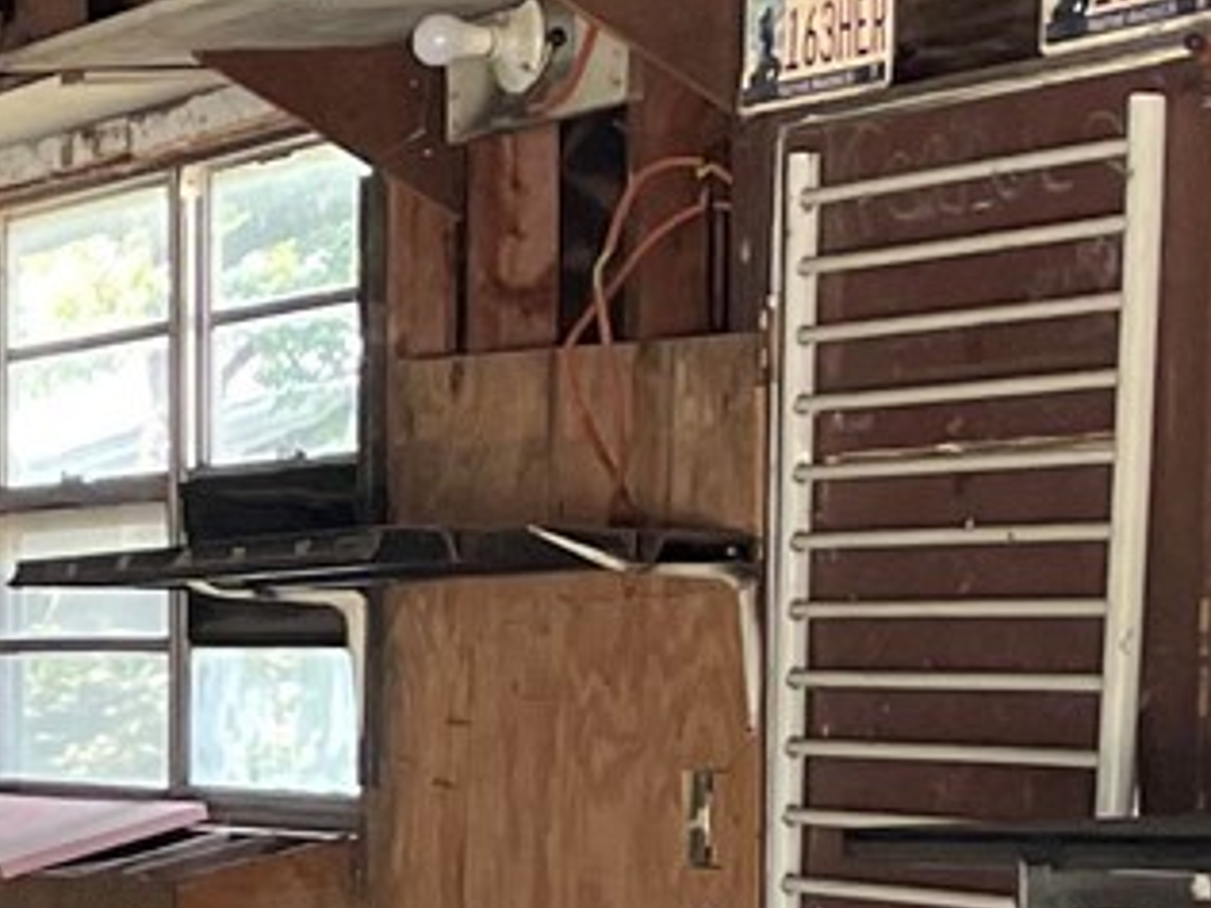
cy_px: 931
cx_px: -1901
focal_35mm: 158
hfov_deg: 10.4
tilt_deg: -1.7
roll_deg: +1.2
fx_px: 5527
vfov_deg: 9.3
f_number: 1.6
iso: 125
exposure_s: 1/120
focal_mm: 4.2
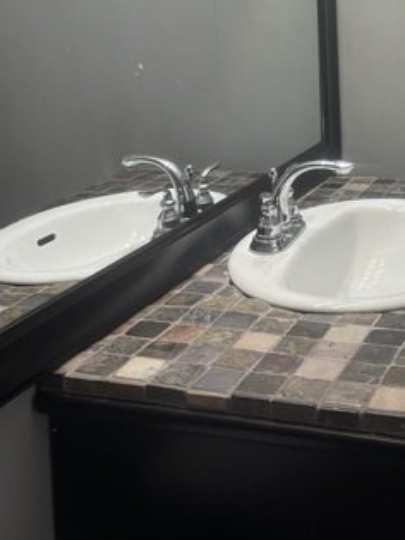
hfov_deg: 25.7
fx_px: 859
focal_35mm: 55
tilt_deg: -1.0
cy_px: 11
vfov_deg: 32.4
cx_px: 362
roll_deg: +1.5
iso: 40
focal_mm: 5.96
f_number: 1.6
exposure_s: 1/120
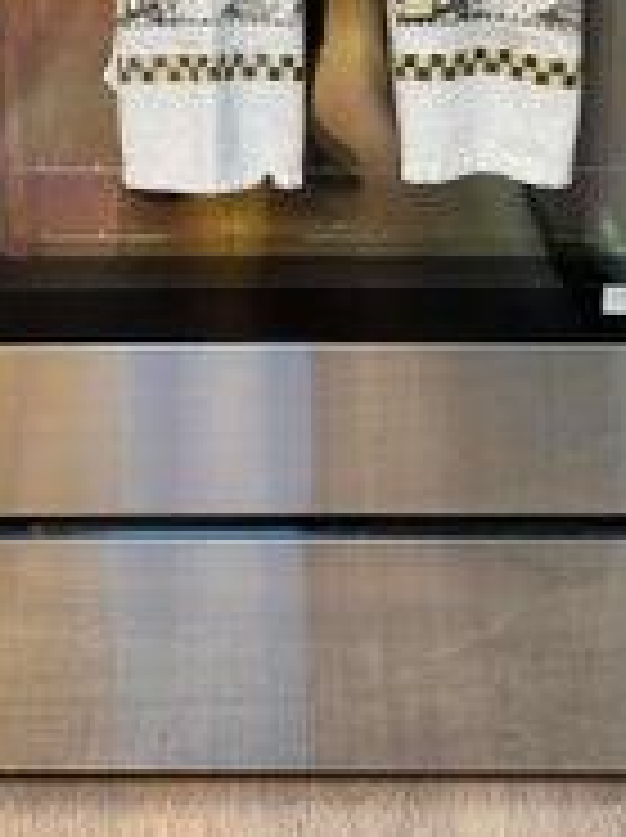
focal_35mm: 62
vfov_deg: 28.9
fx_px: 1498
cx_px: 261
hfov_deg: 23.6
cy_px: -36
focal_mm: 6.76
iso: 320
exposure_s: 1/60
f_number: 1.78
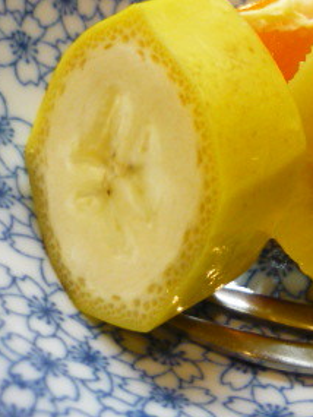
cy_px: 152
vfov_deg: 26.2
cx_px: 341
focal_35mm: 74
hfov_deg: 19.1
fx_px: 891
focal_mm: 5.5
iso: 400
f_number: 2.8
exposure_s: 1/30
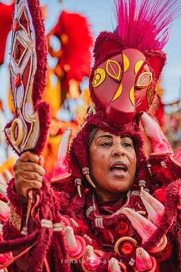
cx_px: 90
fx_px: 945
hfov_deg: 10.9
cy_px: 136
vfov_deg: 16.4
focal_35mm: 125
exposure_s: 1/1600
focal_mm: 125
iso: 640
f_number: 5.6
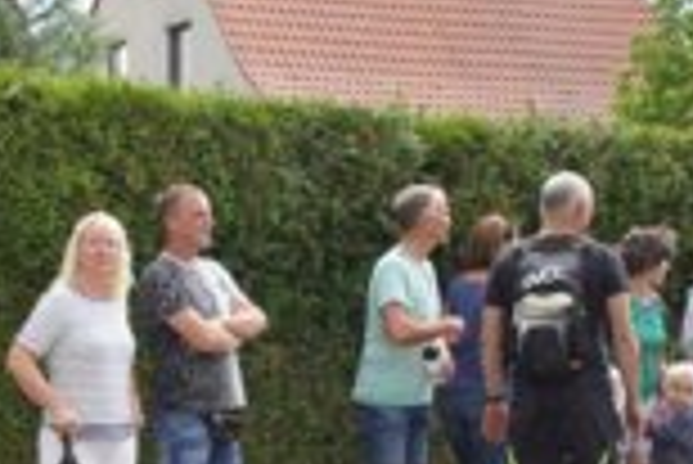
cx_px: 18
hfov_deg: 19.7
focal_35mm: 101
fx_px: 1946
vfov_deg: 13.4
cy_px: 466
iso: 500
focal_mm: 26
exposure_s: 1/160
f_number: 4
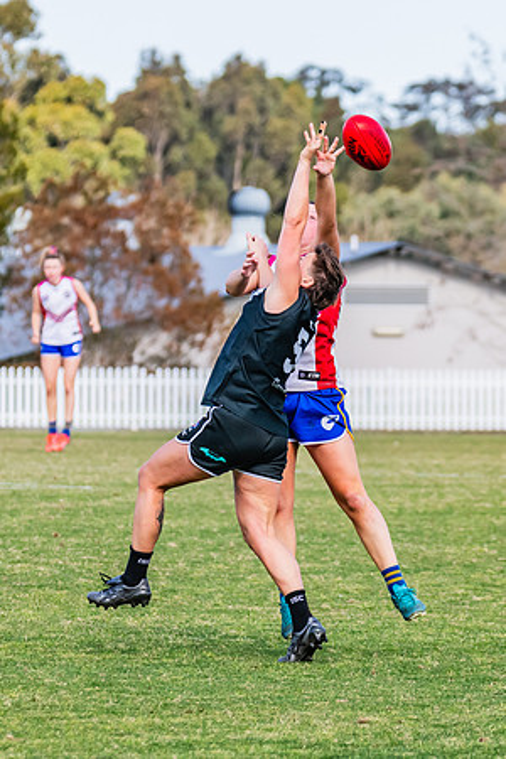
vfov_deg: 5.2
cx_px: 248
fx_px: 8319
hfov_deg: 3.5
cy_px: 409
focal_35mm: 395
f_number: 6.3
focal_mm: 210
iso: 800
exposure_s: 1/1600
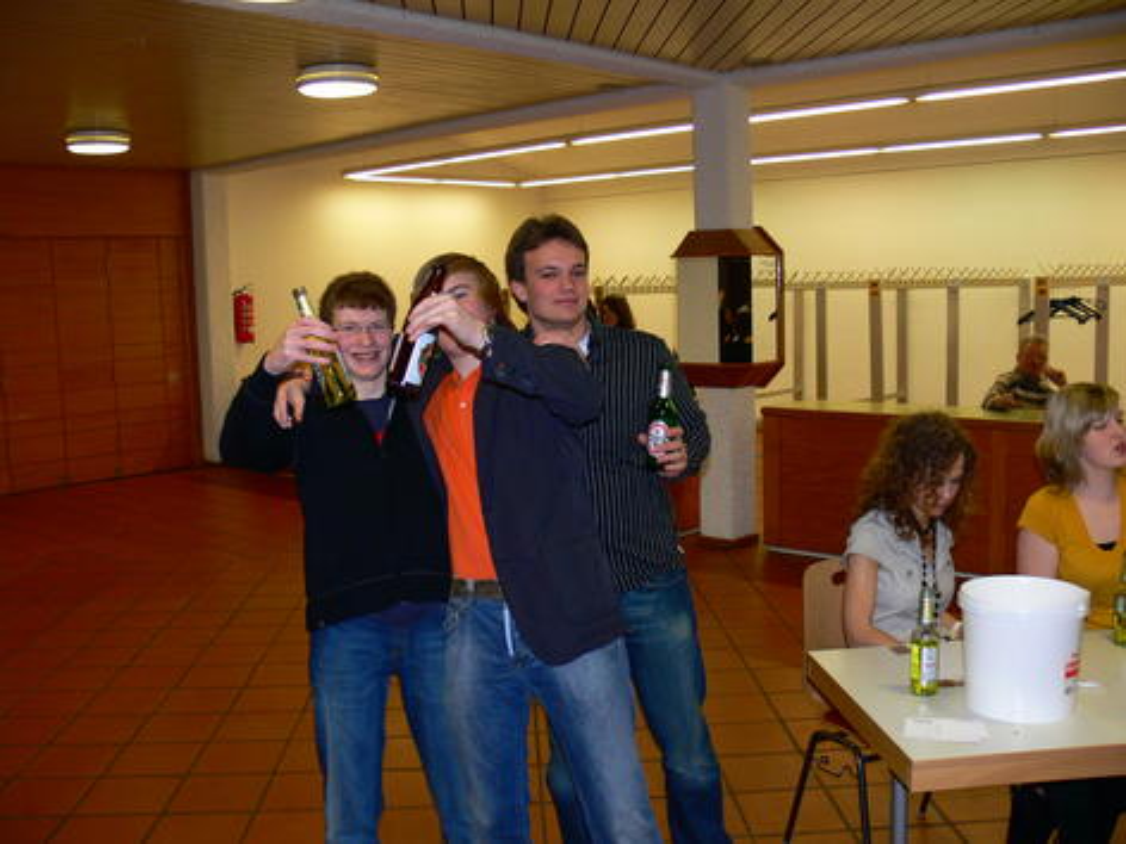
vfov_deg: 40.7
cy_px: 422
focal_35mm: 35
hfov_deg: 52.6
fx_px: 1138
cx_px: 563
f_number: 2.8
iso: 100
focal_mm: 7.4
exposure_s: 1/30
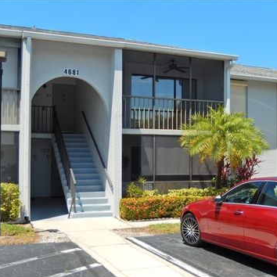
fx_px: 407
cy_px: 145
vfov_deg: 37.5
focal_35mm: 45
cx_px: 144
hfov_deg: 37.5
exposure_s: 1/1000
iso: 125
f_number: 4
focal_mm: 6.5
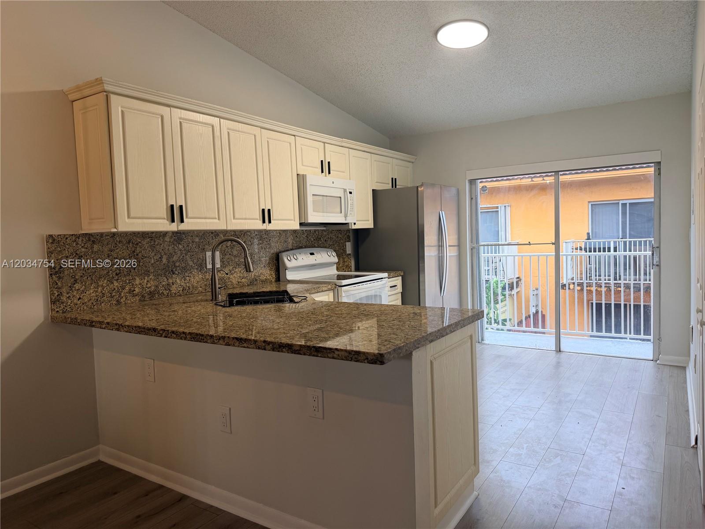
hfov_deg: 71.6
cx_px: 352
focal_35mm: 24
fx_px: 489
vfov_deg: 56.8
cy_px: 264
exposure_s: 1/120
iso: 100
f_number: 1.78
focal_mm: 6.76
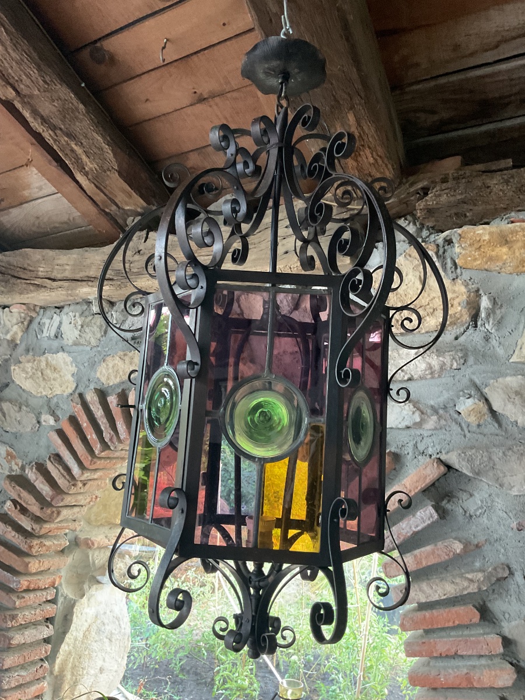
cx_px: 262
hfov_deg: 48.2
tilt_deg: +11.5
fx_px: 586
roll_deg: -3.7
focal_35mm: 29
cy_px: 350
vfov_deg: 61.7
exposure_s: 1/40
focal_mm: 3
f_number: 1.8
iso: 320
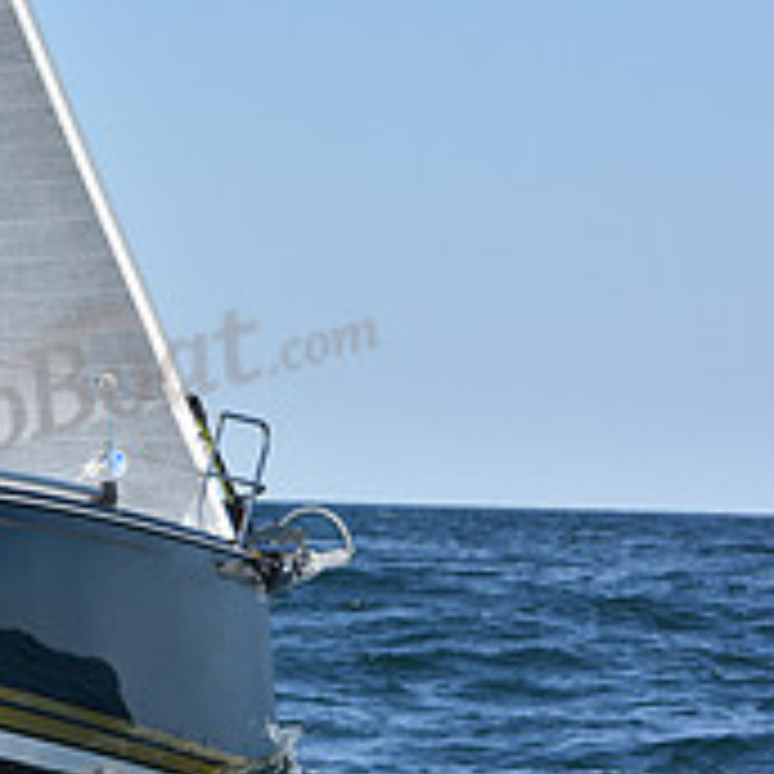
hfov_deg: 5.1
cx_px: -486
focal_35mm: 343
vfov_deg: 5.1
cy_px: 227
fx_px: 8677
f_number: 6.3
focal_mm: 120
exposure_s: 1/1600
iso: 250
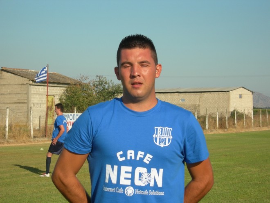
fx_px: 881
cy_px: 102
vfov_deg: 13.1
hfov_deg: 17.4
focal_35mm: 113
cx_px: 135
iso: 50
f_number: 8.2
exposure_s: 1/216
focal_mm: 23.4
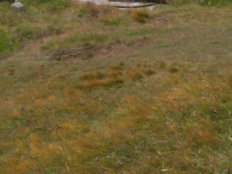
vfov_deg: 10.1
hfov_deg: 13.6
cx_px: 257
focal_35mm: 142
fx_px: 952
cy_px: -92
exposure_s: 1/750
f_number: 5.6
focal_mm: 6.3
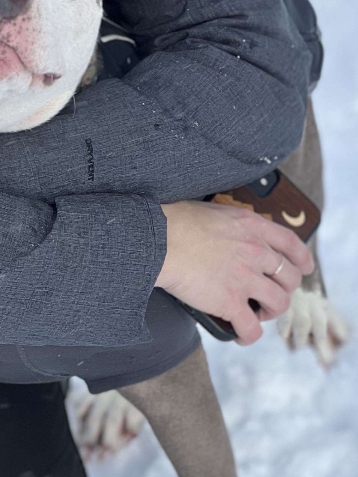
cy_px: 1
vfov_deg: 10.1
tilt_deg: -22.2
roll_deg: +0.8
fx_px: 2689
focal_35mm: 195
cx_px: -48
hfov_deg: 7.6
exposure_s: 1/326
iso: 32
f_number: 2.8
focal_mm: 9
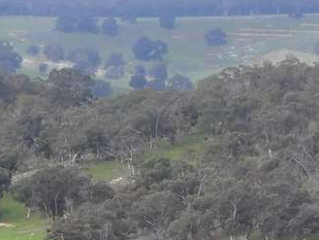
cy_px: 401
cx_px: -214
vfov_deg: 2.7
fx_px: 5107
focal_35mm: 554
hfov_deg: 3.6
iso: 100
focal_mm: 17
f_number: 4.8
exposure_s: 1/250
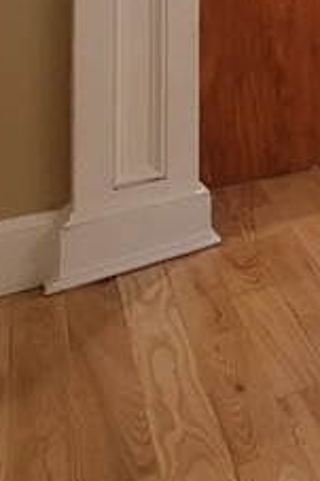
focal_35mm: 61
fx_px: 815
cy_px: -165
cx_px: 884
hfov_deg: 12.6
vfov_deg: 27.0
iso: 200
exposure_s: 1/60
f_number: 2.2
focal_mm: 2.2
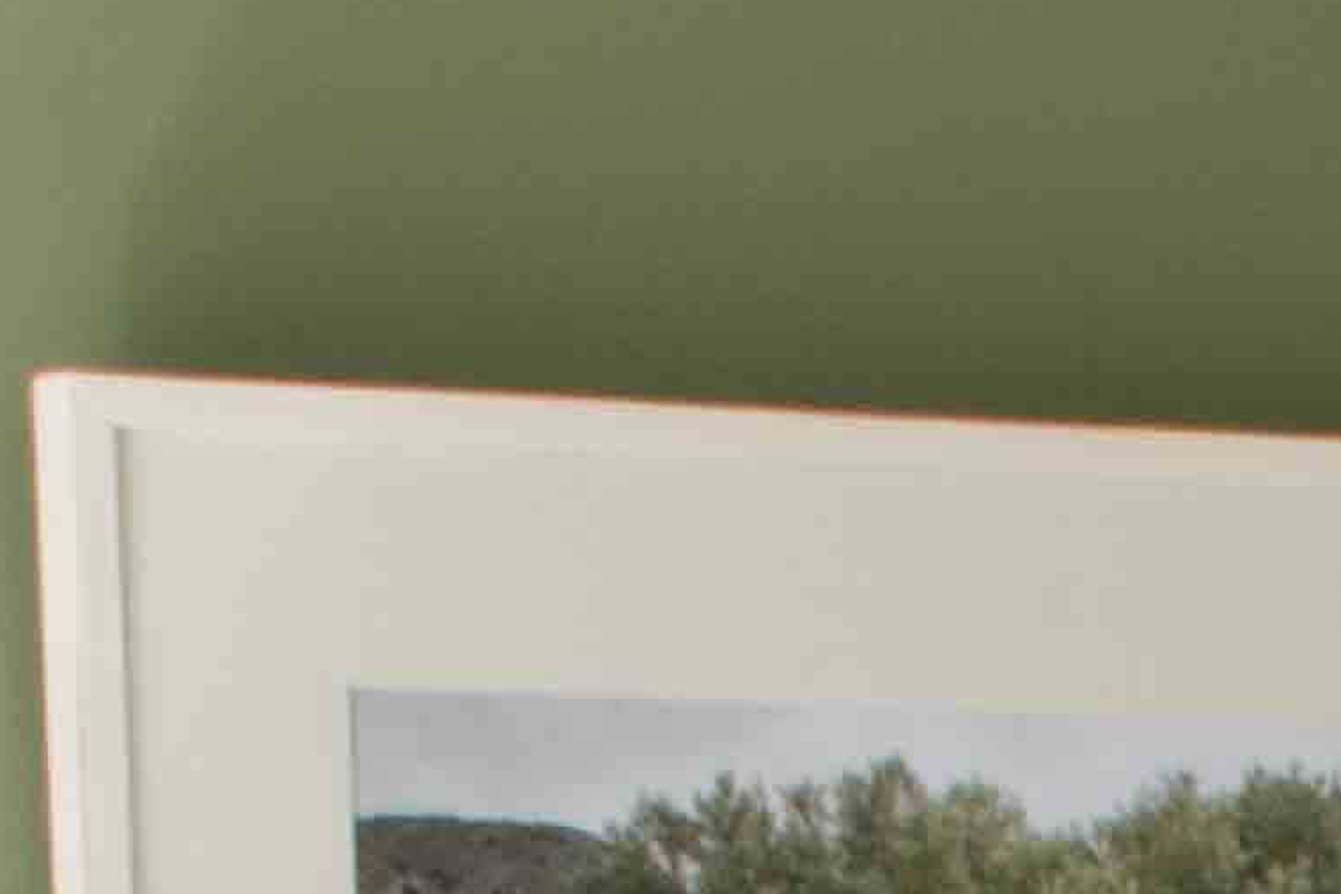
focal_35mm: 221
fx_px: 8232
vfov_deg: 5.6
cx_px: 1098
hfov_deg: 9.3
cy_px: 3225
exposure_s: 1/15
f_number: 22
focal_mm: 20
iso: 250
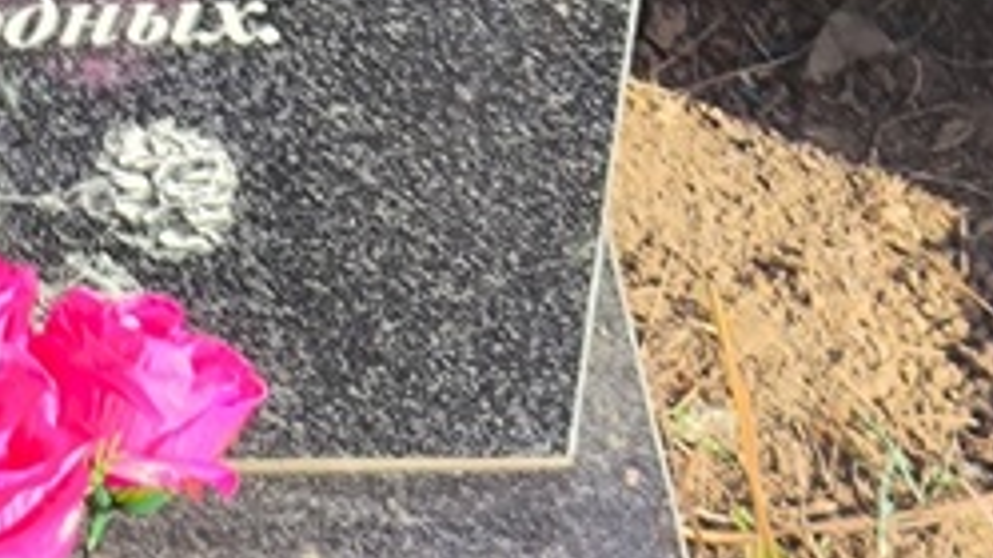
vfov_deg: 6.7
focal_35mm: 175
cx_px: -401
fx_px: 4607
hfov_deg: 11.9
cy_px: -622
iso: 50
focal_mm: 4.71
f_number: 1.7
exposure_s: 1/754
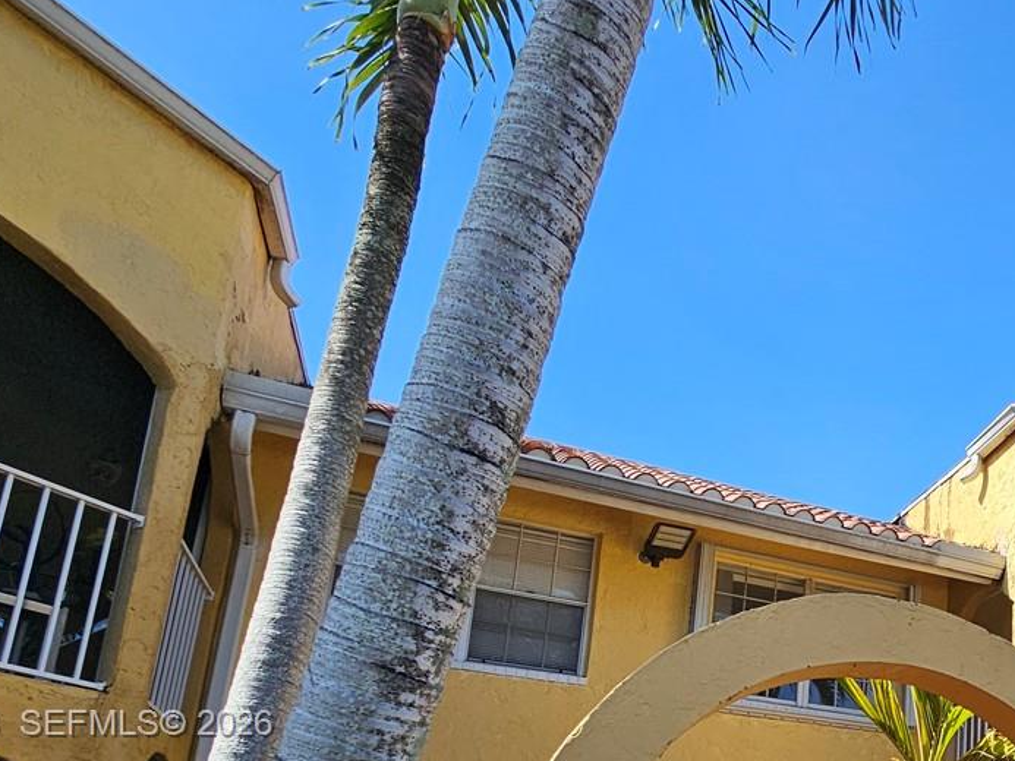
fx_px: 880
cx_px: 989
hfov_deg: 50.0
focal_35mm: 30
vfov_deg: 41.8
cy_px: 726
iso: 50
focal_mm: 2.2
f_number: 2.2
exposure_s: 1/1497
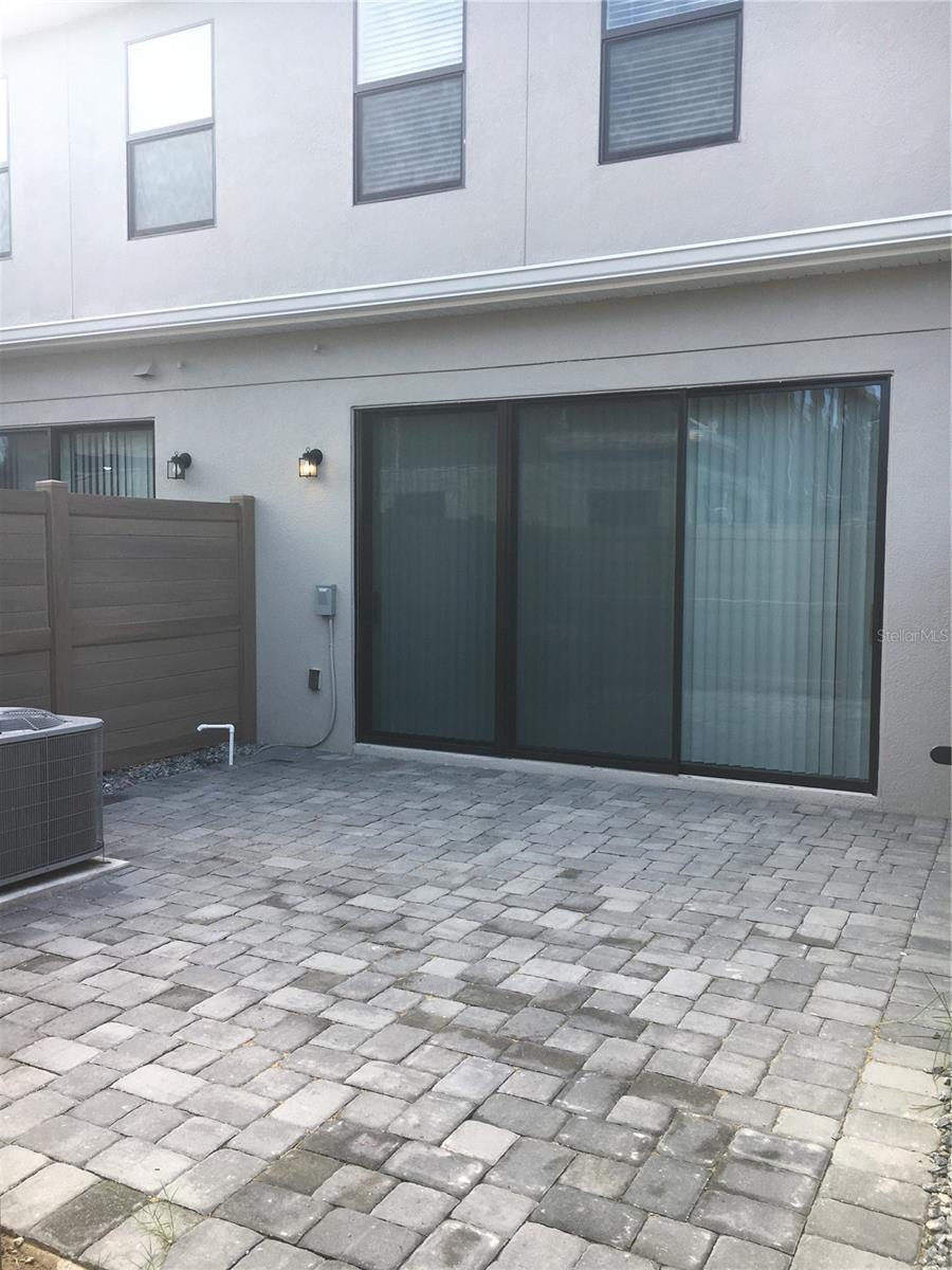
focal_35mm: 29
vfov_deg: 61.7
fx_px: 1063
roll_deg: -0.8
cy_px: 635
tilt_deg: -3.9
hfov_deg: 48.2
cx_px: 476
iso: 25
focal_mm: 4.15
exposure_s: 1/370
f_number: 2.2
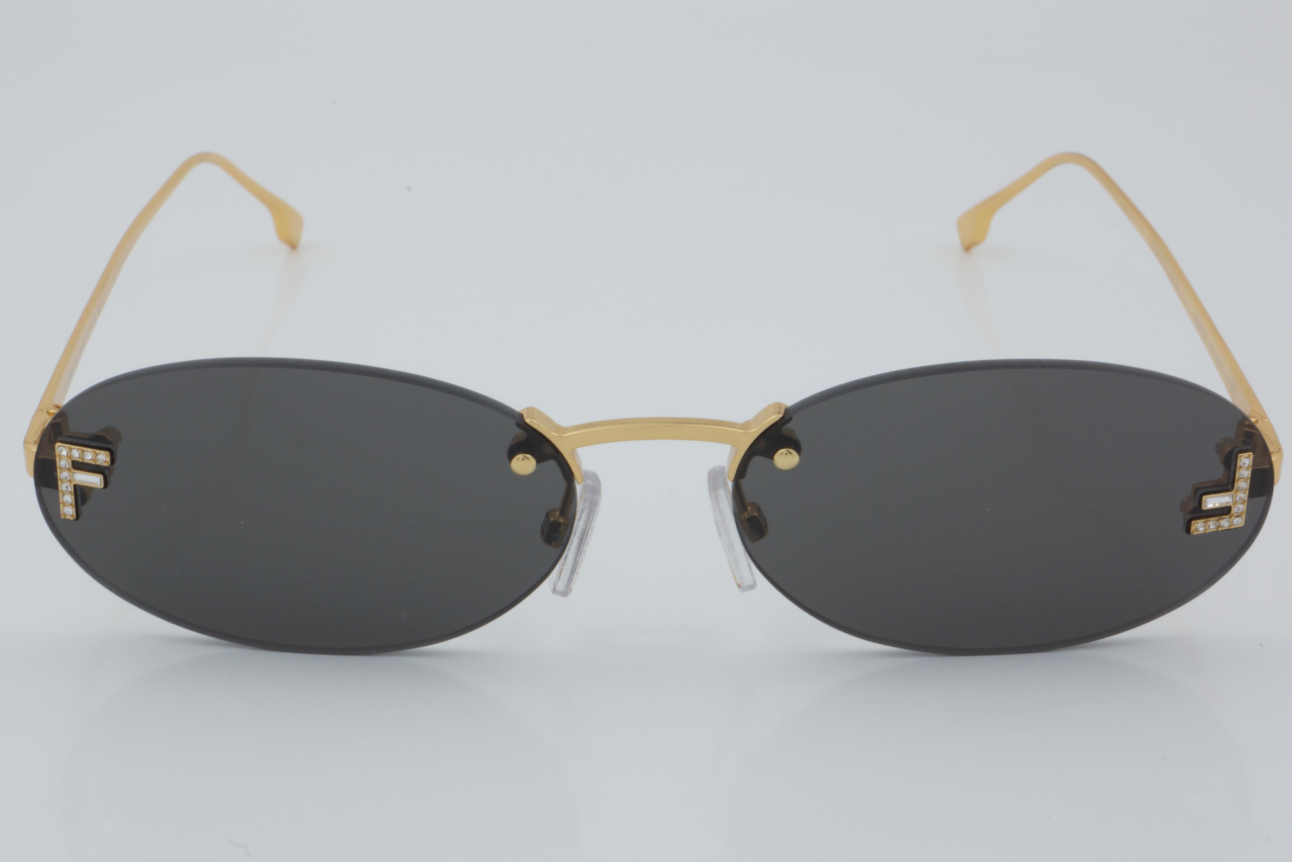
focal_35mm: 82
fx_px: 2961
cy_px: 431
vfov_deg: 16.6
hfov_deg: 24.6
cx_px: 646
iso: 100
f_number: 32
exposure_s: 1/4
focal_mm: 55
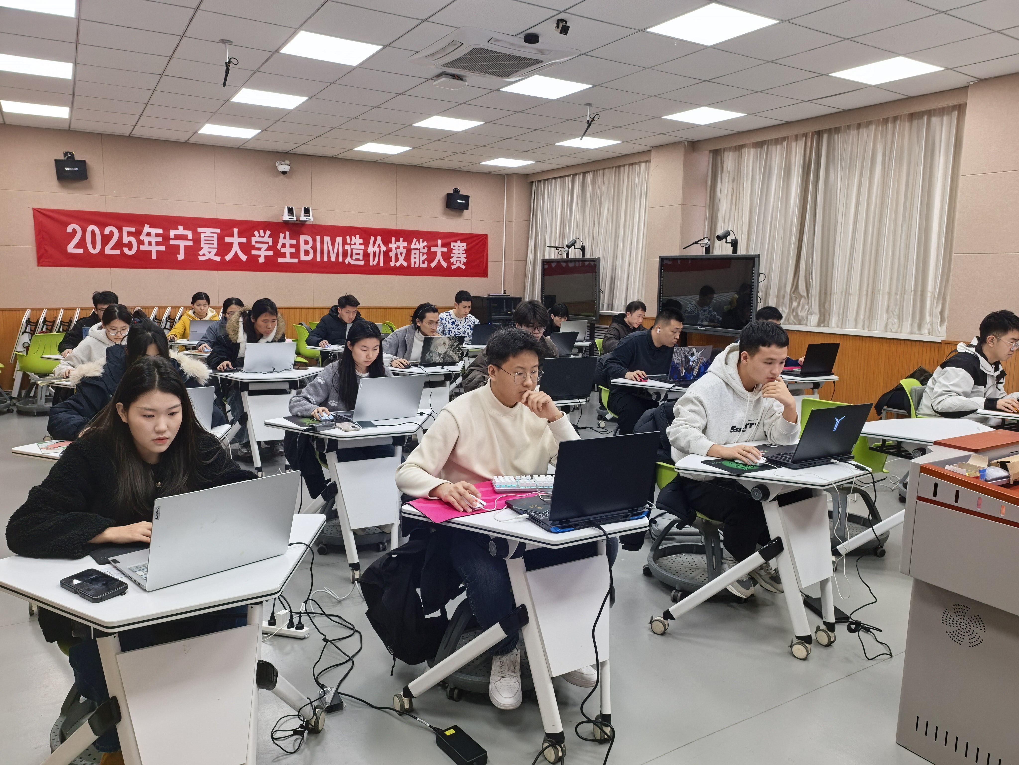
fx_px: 706
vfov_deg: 56.8
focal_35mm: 24
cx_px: 510
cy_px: 382
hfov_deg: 71.6
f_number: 4
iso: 200
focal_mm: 8.5
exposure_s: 1/50
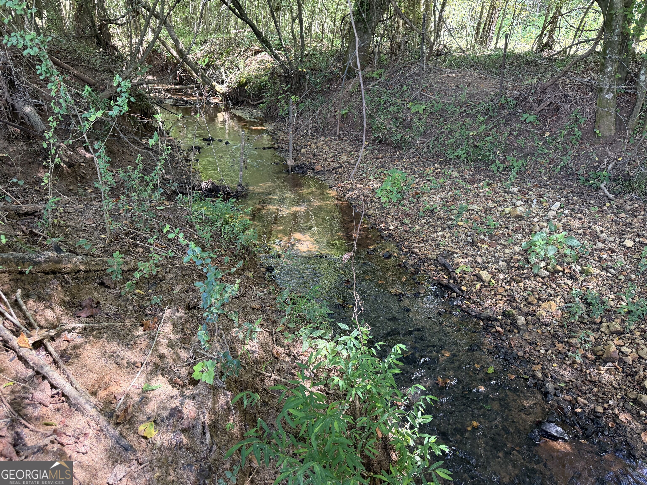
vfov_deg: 56.8
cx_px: 324
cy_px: 242
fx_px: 449
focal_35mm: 24
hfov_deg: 71.6
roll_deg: -2.1
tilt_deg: -22.8
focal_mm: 6.76
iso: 200
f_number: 1.78
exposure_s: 1/88
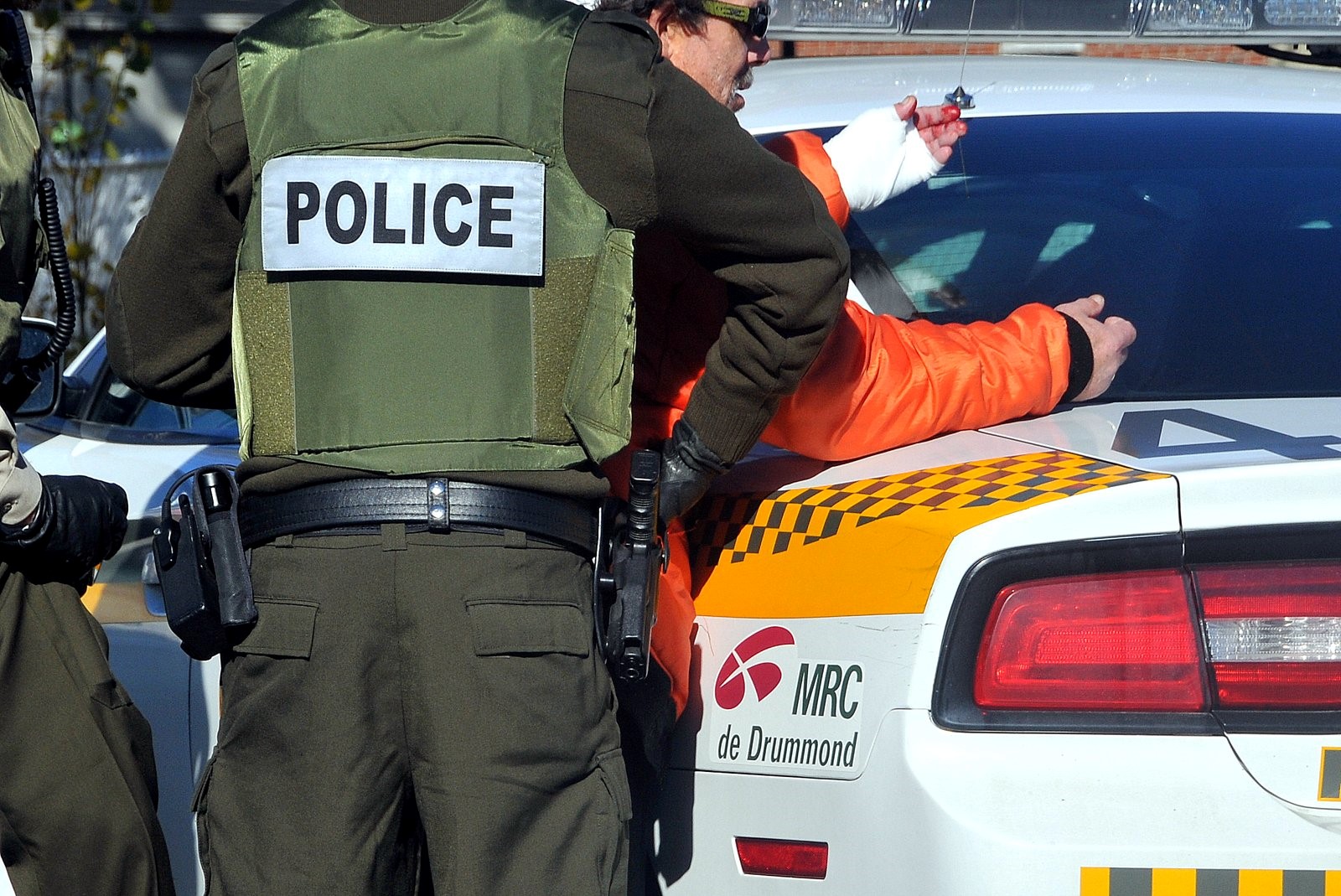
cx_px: 670
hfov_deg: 13.0
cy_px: 448
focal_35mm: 158
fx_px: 5870
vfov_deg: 8.7
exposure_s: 1/500
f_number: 11
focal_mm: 105
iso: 200
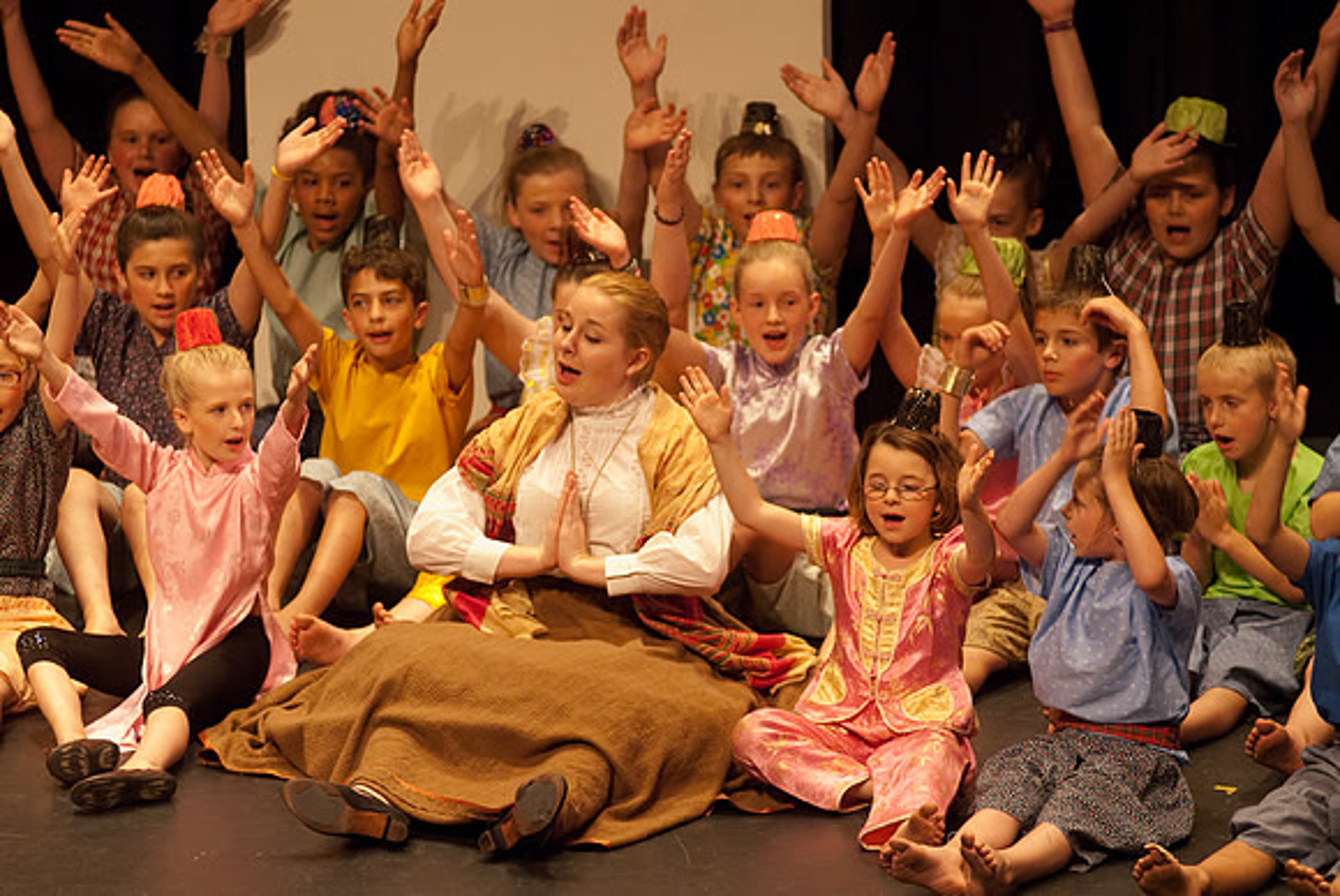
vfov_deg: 5.7
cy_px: 448
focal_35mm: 240
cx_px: 670
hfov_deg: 8.6
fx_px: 8942
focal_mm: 160
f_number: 2.8
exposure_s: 1/160
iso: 1000
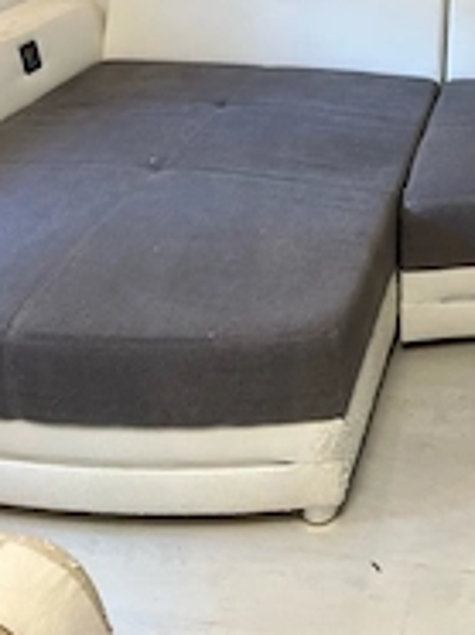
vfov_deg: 31.2
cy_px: -38
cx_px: 441
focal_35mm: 56
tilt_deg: -7.7
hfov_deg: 25.1
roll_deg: -0.5
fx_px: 1027
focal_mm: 5.7
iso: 125
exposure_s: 1/100
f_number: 1.5
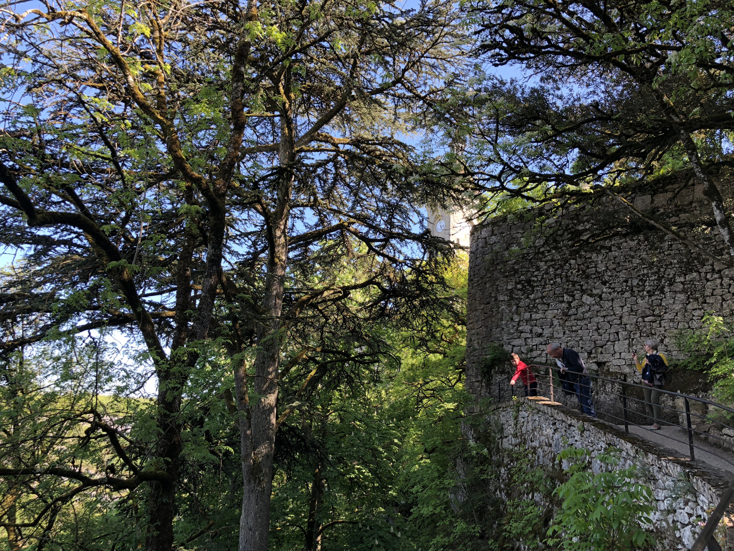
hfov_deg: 63.4
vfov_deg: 49.7
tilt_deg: +15.7
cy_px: 276
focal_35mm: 28
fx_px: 594
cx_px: 367
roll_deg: -2.3
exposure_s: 1/120
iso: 25
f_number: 1.8
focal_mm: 4
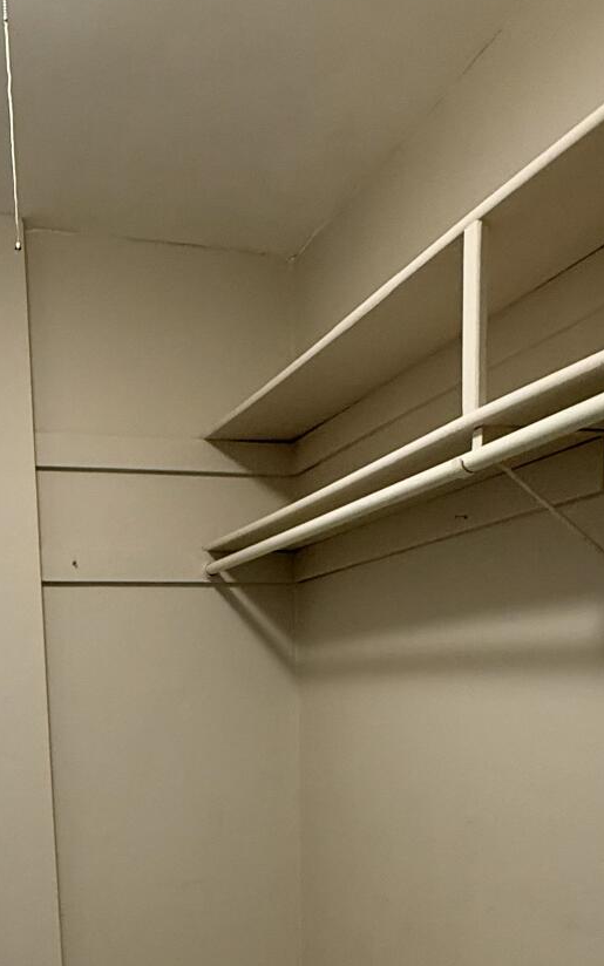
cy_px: 855
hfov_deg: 34.7
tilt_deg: -8.0
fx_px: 948
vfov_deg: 48.7
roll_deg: +3.5
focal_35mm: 36
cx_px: 162
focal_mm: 2.22
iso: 250
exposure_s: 1/60
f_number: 2.2
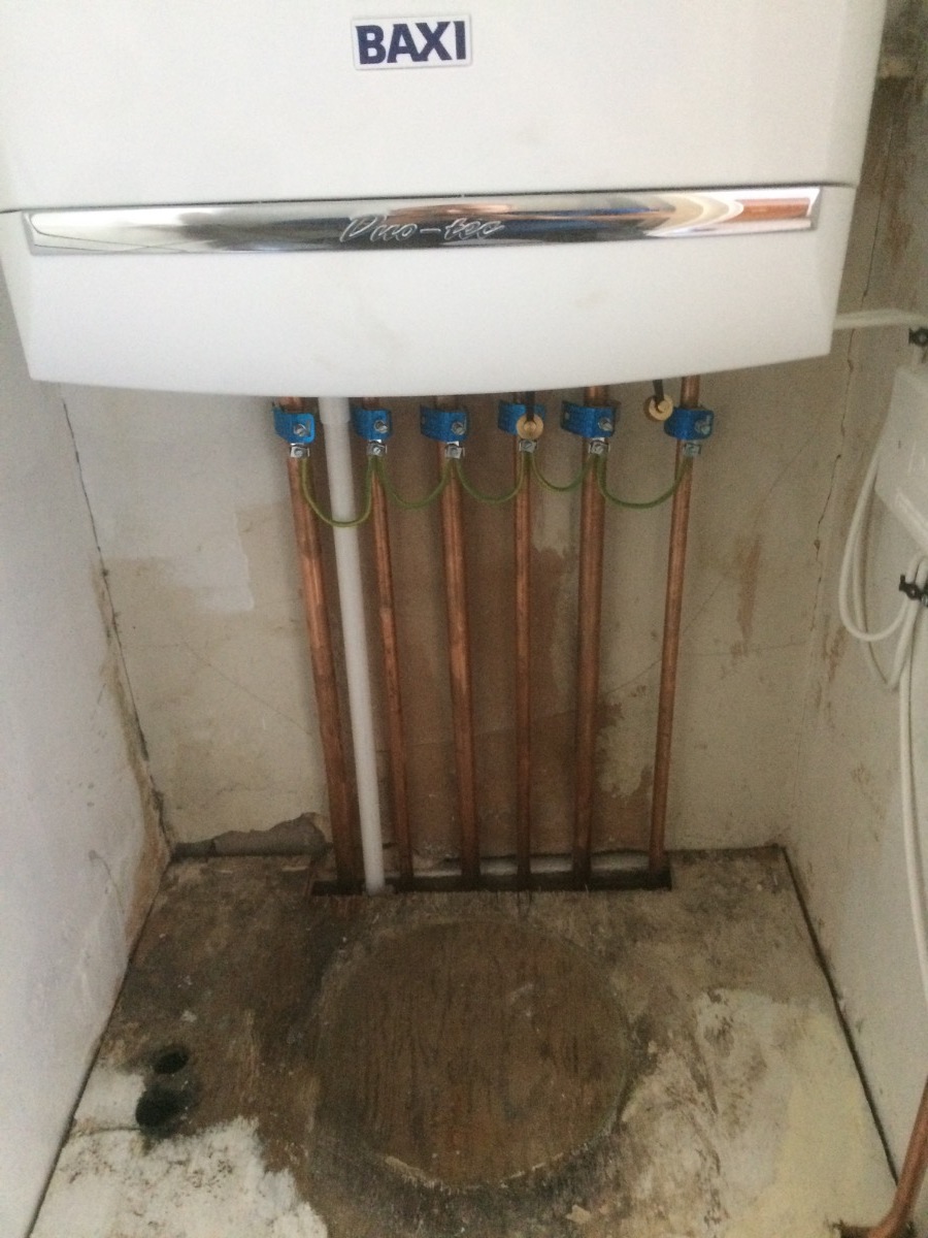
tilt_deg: -32.1
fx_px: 1037
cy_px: 619
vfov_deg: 61.7
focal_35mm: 29
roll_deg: +1.6
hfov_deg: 48.2
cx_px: 464
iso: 320
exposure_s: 1/17
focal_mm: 4.15
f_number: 2.2
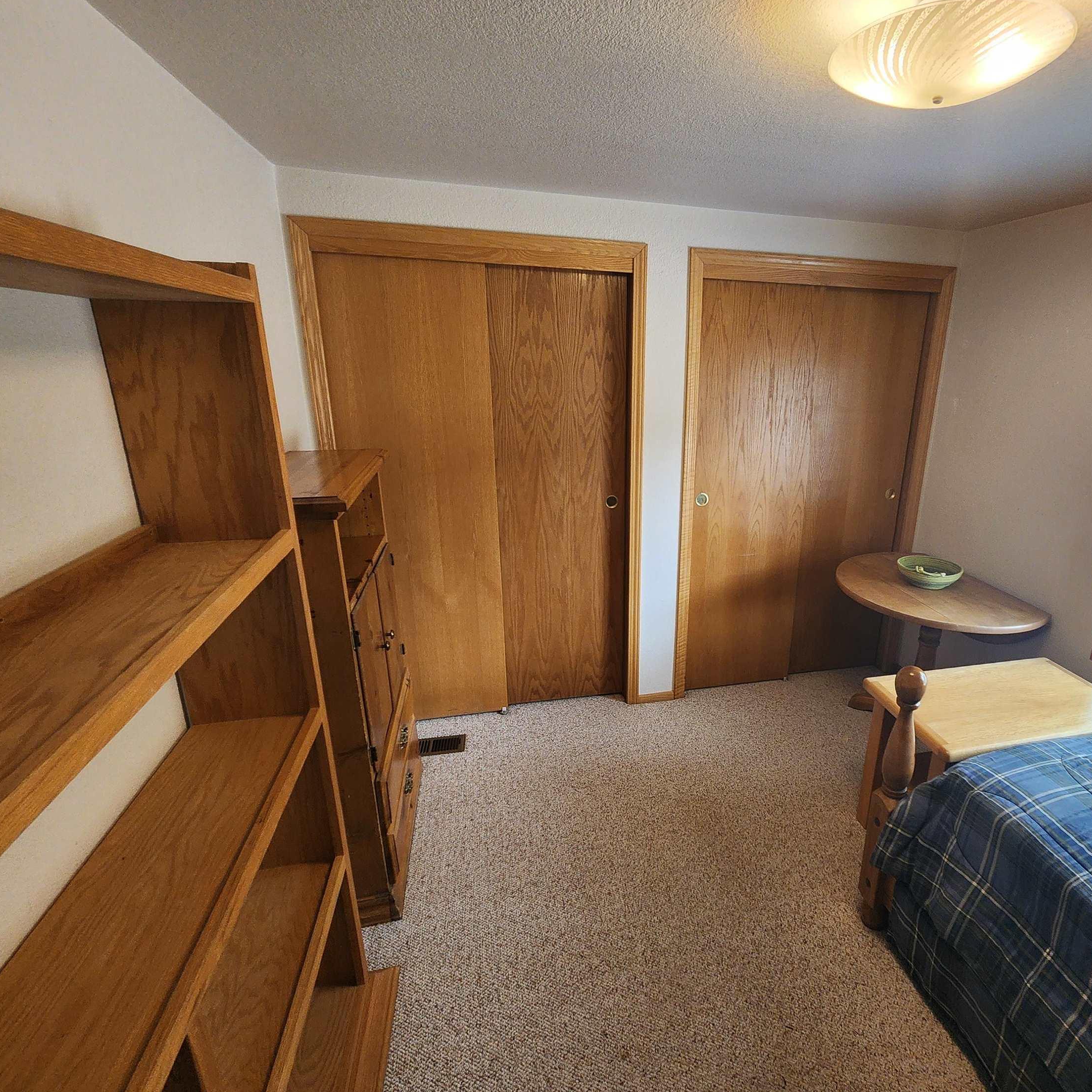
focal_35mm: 16
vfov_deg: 87.4
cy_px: 551
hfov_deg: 86.3
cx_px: 655
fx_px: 571
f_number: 2.2
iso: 160
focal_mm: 2.2
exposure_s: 1/60
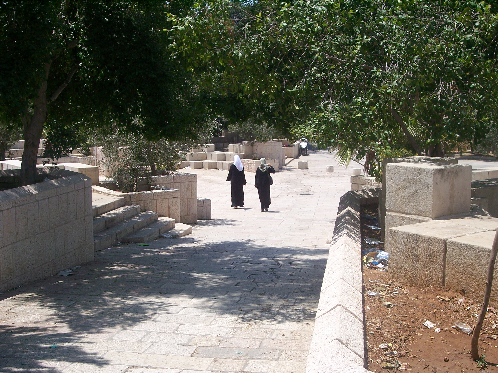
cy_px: 197
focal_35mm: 42
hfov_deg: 44.8
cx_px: 240
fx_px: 604
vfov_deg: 34.3
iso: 100
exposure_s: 1/750
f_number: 4
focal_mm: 8
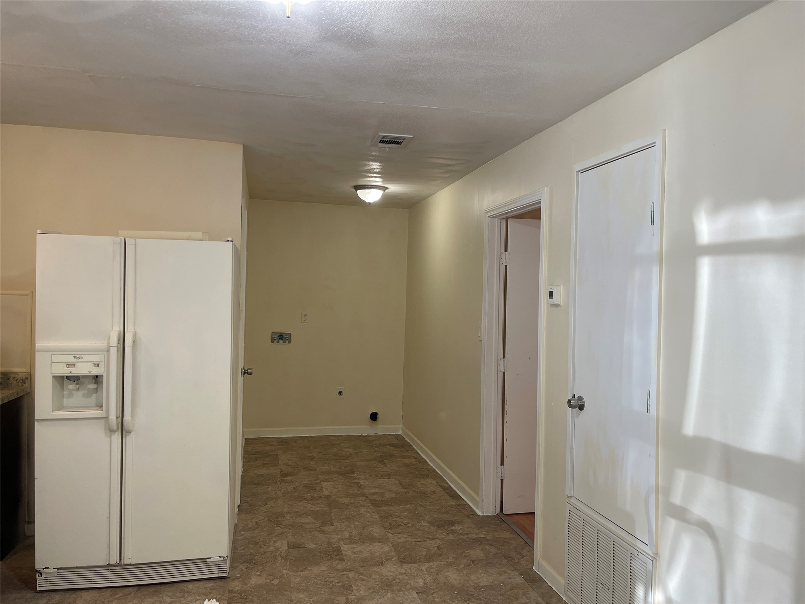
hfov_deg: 67.3
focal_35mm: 26
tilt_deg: -1.6
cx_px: 402
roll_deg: -1.2
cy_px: 302
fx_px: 605
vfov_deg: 53.1
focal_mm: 5.1
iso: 100
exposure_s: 1/120
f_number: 1.6
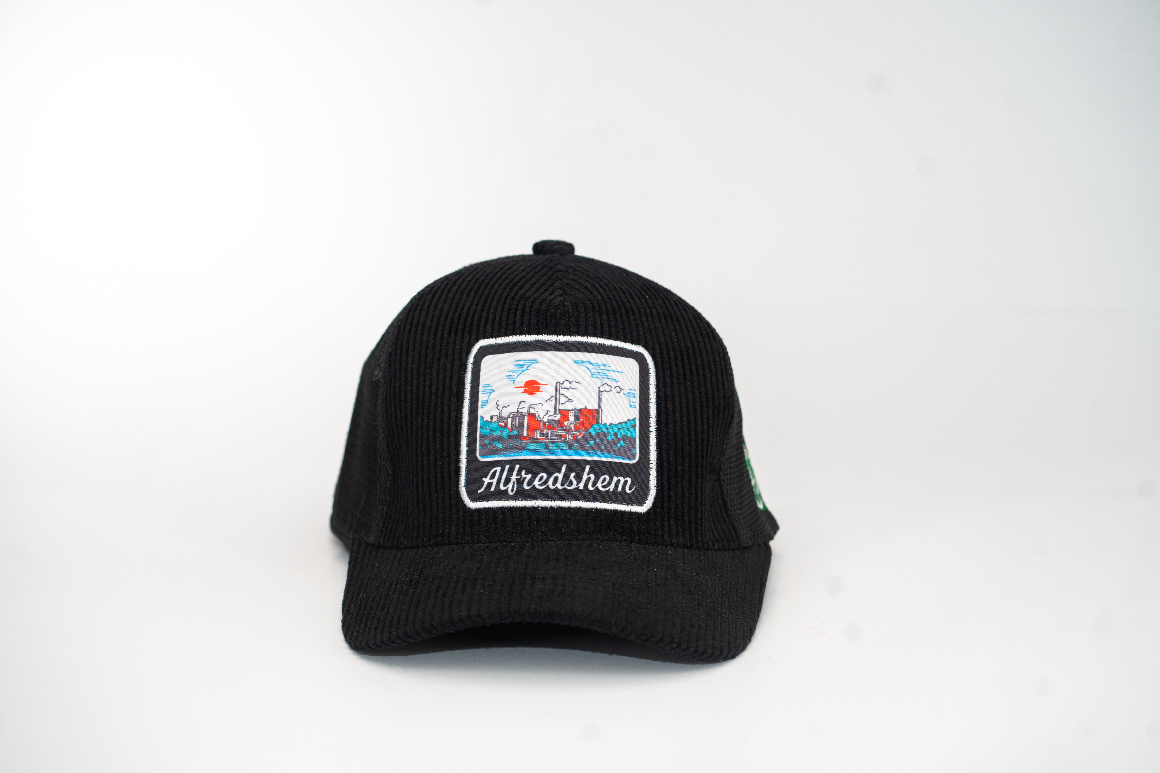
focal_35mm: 85
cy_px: 386
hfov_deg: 23.9
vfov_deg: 16.1
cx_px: 580
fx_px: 2739
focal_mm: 85
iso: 160
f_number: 5
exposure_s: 1/200
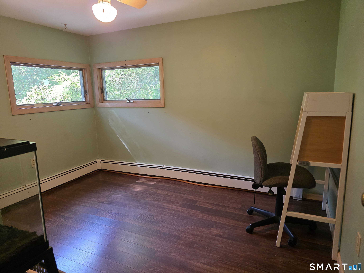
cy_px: 136
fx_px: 242
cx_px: 182
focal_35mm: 23
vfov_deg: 58.9
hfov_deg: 73.9
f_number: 1.7
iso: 640
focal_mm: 6.3
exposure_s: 1/120
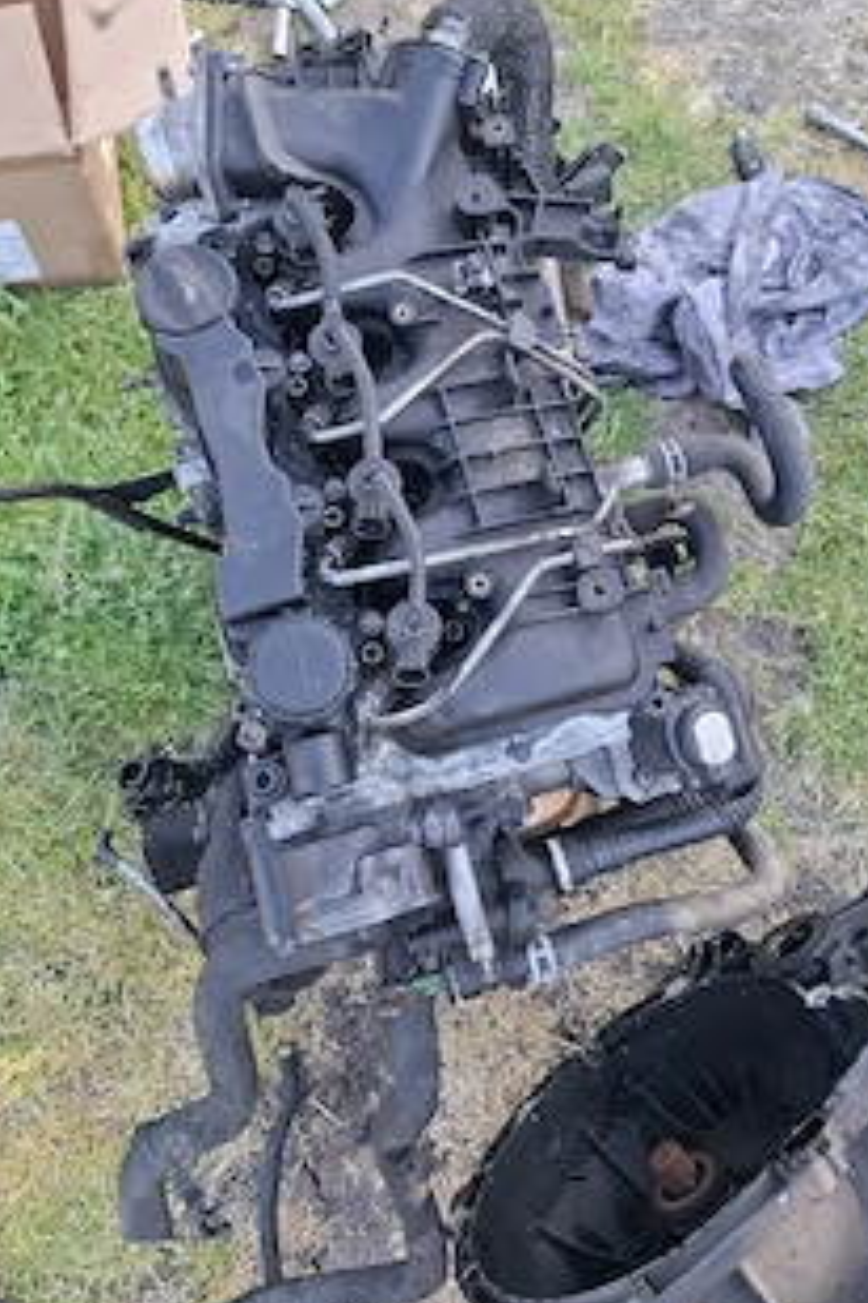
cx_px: 417
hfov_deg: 42.3
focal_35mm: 31
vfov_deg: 60.0
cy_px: 557
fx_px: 1121
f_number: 1.8
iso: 50
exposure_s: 1/161
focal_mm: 5.54
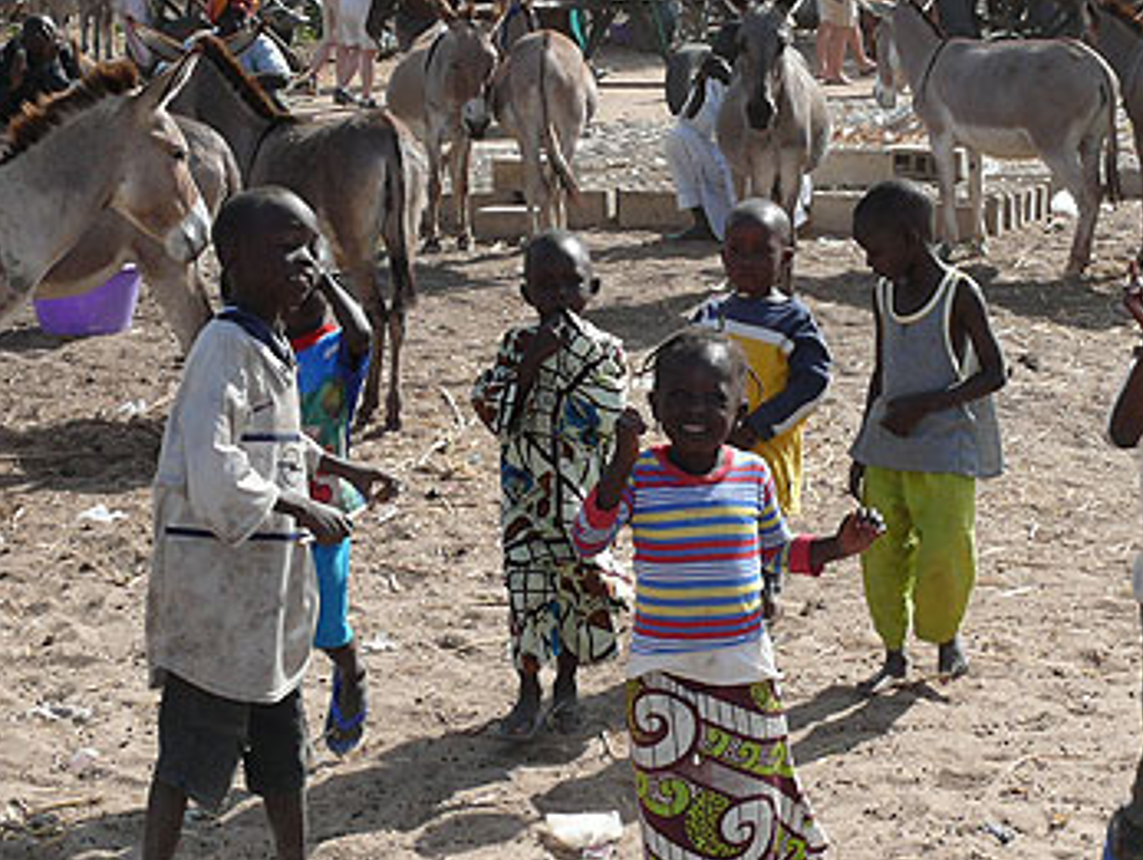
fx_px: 1884
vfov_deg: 25.6
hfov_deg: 33.6
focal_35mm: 57
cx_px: 715
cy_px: 527
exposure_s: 1/320
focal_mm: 9.3
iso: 100
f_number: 5.6
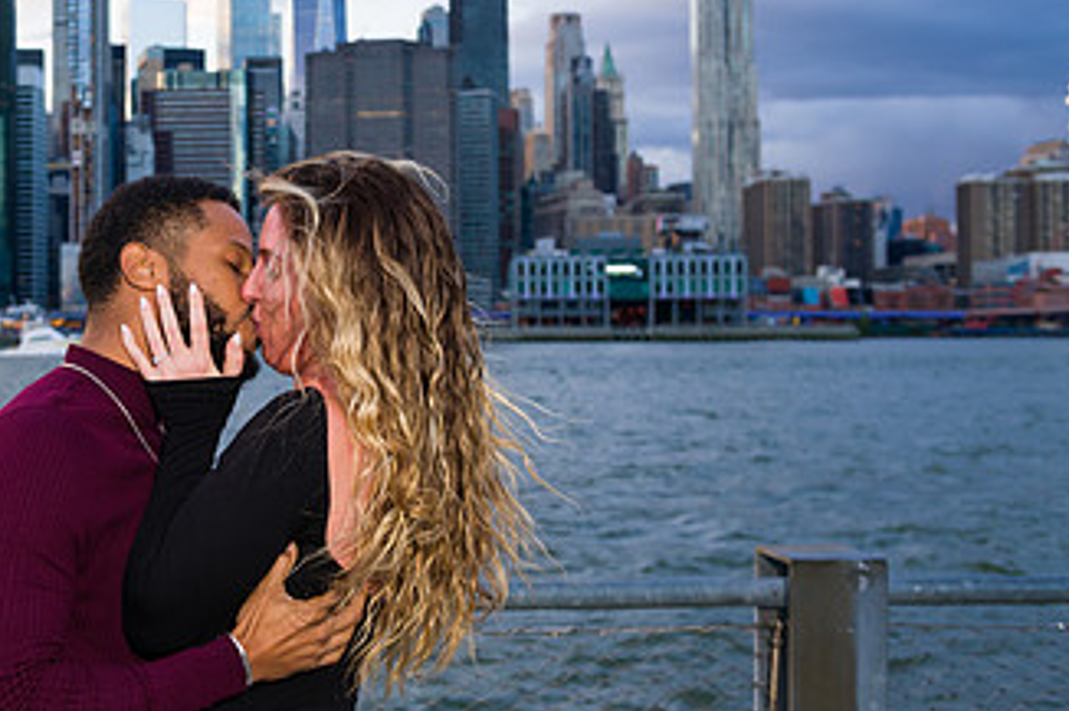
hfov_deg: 34.0
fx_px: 1692
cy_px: 297
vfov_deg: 23.7
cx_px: 207
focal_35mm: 57
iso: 250
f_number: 4
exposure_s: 1/200
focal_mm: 32
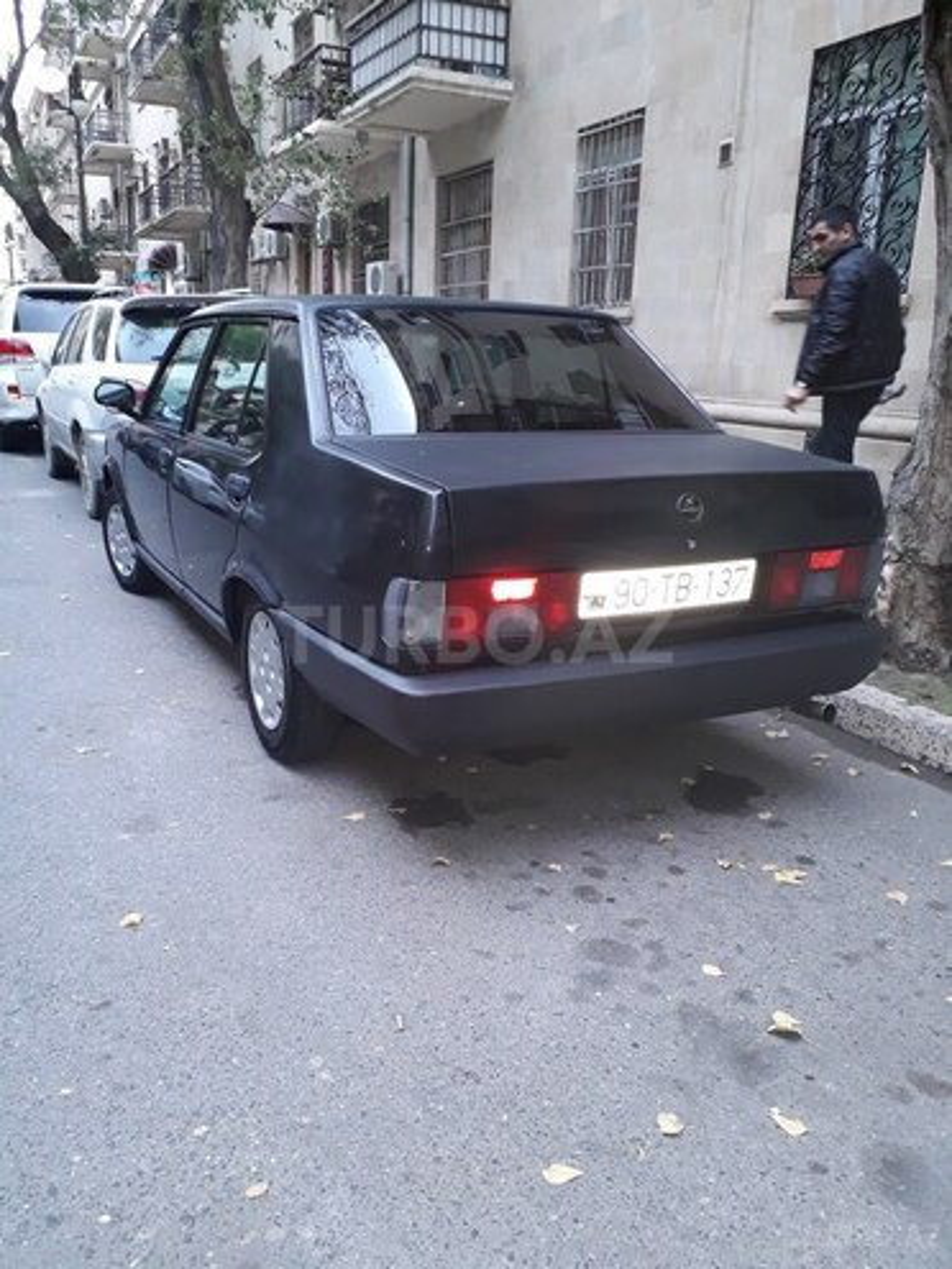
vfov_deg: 65.3
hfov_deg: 51.4
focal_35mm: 27
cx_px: 476
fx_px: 990
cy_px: 634
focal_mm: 3.6
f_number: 1.9
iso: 160
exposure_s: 1/17
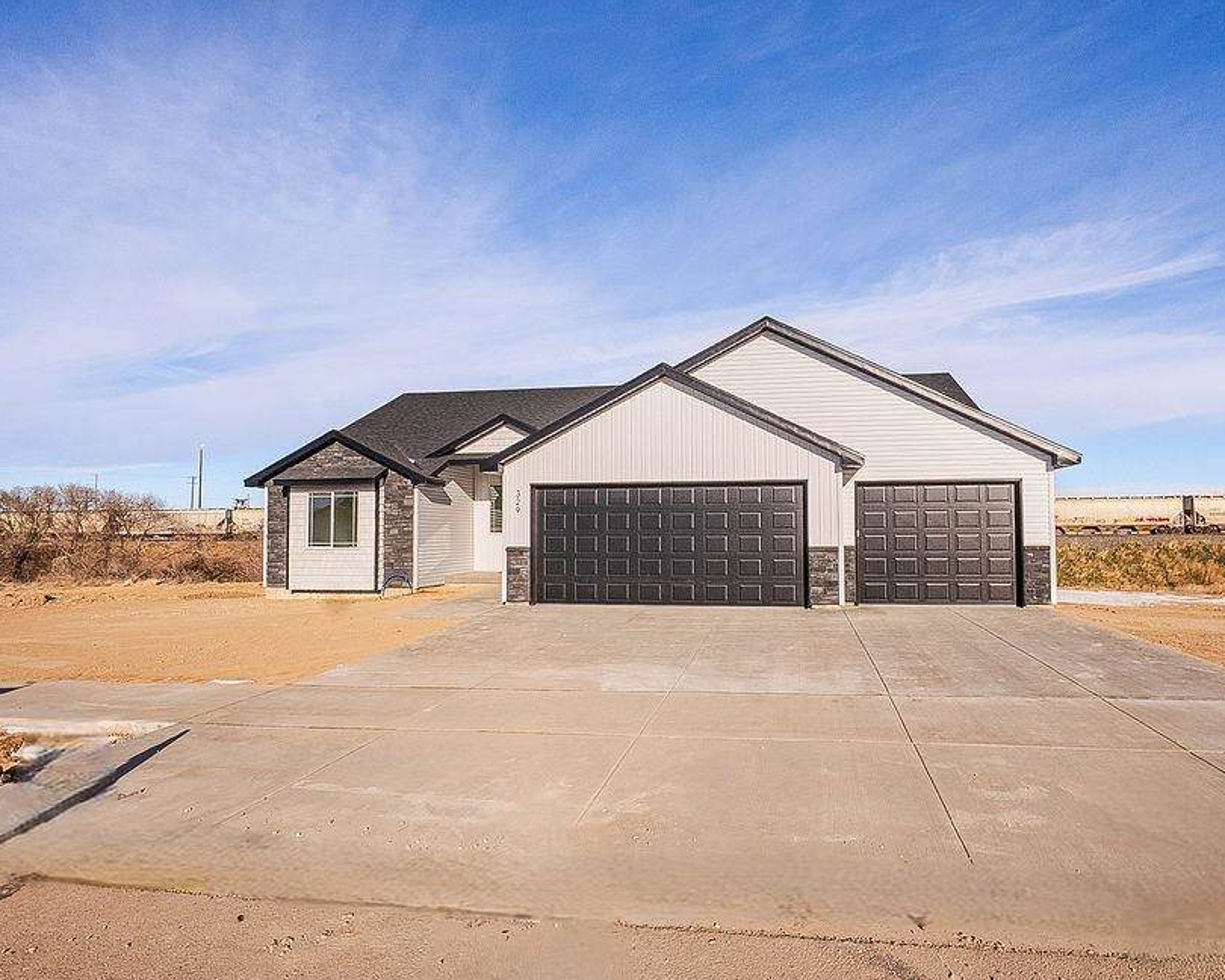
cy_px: 504
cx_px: 675
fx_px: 689
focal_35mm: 19
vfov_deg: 70.8
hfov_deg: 83.0
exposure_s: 1/8000
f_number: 8
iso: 1000
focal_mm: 11
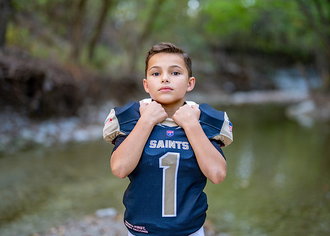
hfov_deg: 33.0
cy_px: 129
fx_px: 557
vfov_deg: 23.9
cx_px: 174
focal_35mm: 59
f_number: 1.2
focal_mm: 50
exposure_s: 1/500
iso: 500
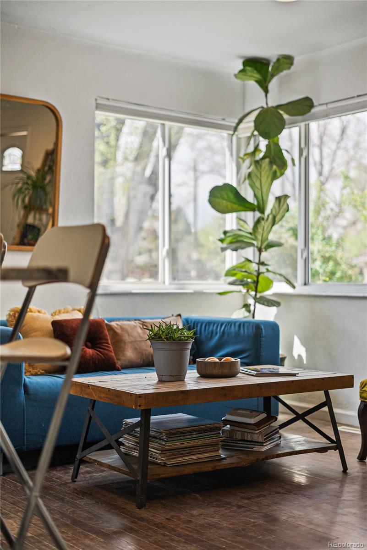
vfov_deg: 39.6
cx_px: 184
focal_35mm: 50
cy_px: 275
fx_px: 764
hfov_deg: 27.0
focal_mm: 50
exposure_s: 1/500
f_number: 1.8
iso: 250
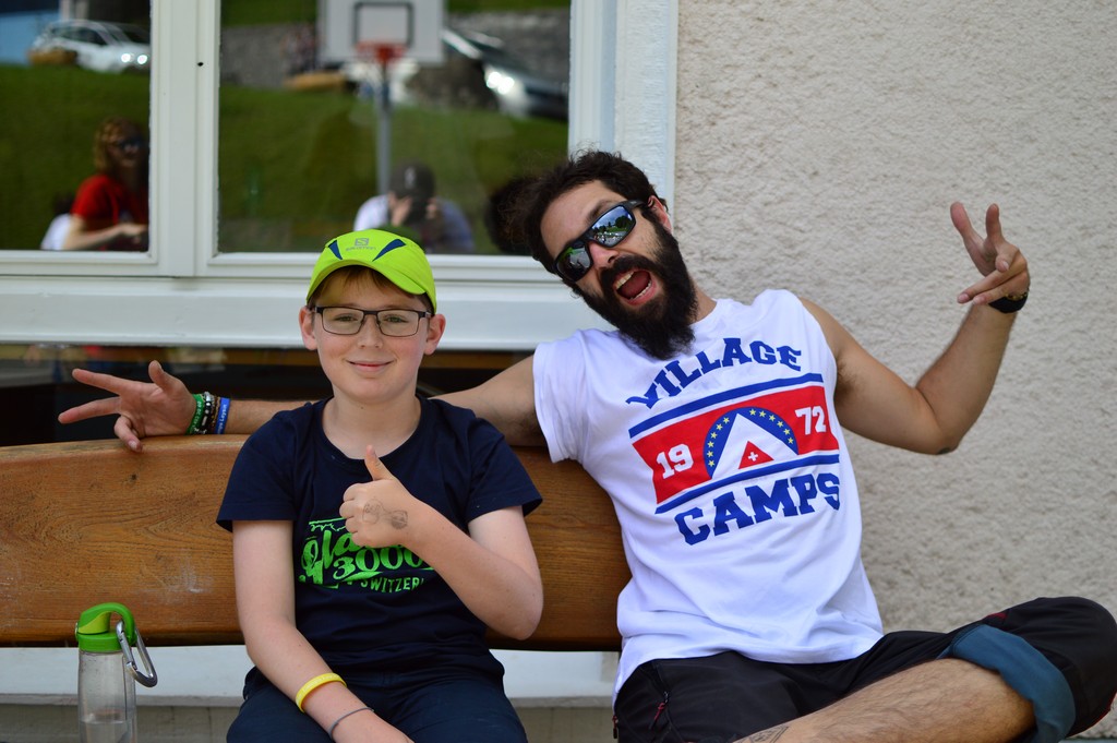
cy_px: 372
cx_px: 558
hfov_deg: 37.9
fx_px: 1628
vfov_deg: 25.7
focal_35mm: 52
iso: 100
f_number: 1.8
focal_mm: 35
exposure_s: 1/2000
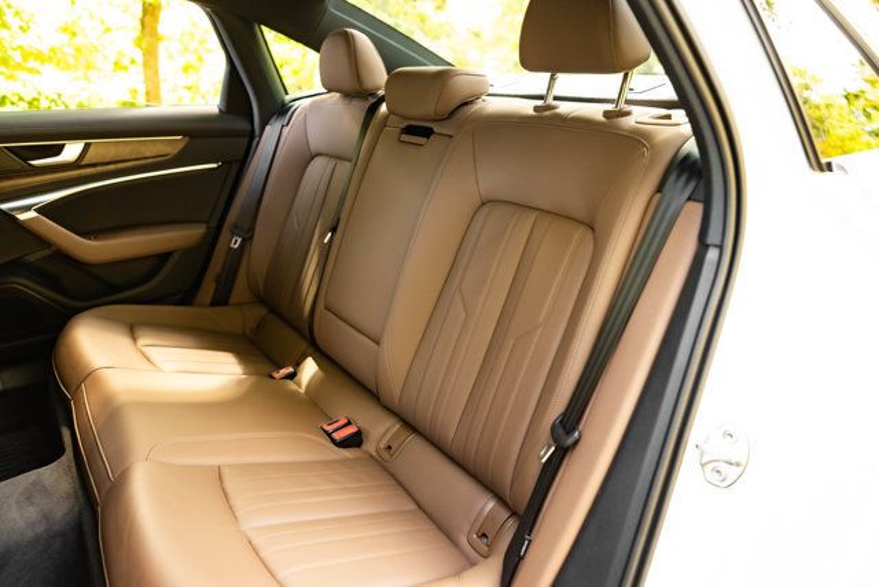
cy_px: 294
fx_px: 635
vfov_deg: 49.6
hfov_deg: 69.4
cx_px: 440
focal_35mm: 26
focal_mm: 26
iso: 640
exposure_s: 1/200
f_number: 2.8
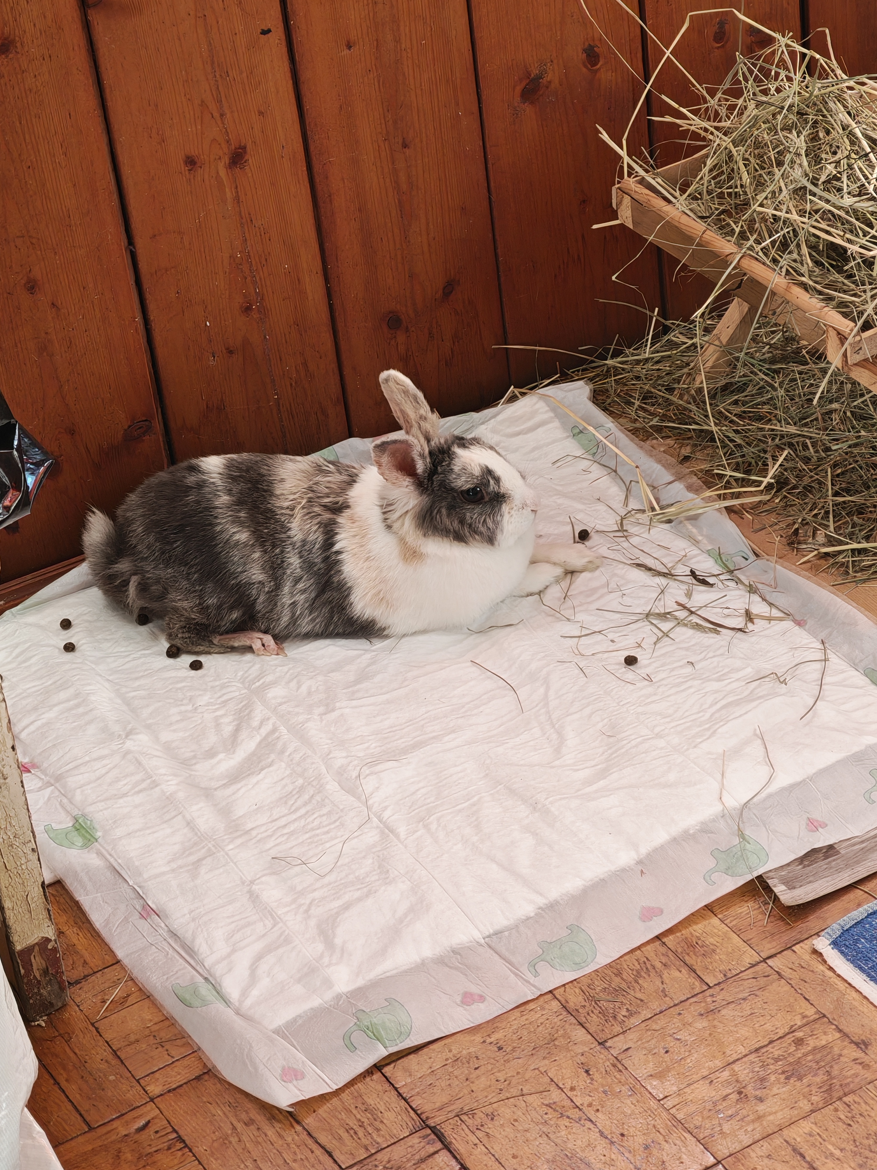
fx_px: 2804
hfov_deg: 17.8
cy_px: 595
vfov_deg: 23.6
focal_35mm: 83
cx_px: 470
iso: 200
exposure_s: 1/50
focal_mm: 8.67
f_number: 2.4
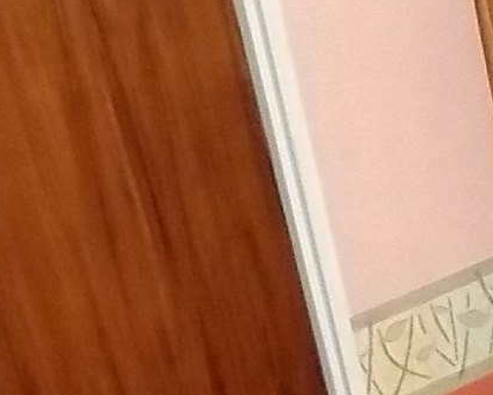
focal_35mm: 129
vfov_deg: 11.8
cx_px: 627
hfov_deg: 14.3
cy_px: 403
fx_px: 1884
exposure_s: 1/30
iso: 400
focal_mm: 4.9
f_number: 3.5
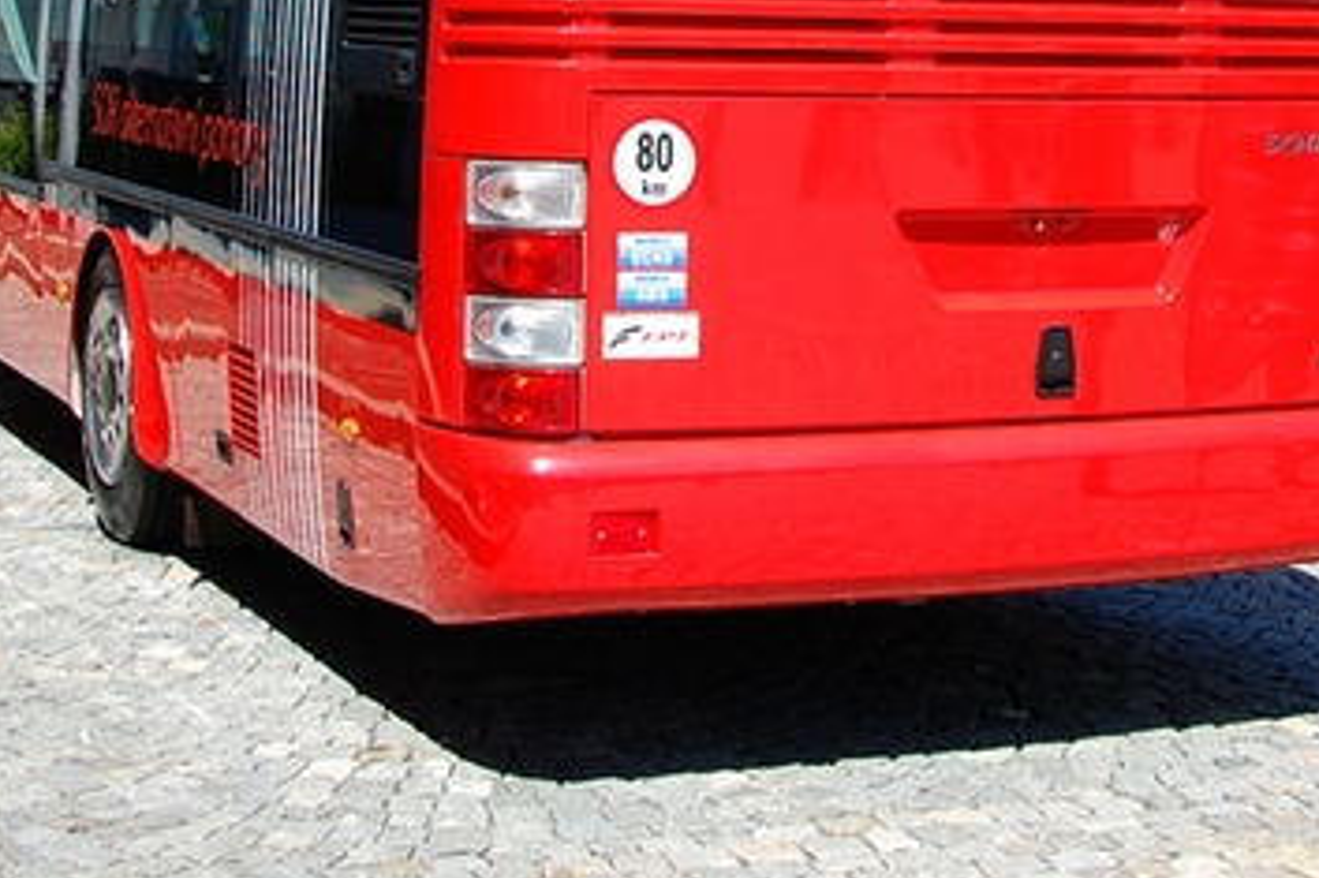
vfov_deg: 16.6
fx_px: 2940
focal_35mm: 80
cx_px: 803
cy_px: -37
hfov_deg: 25.2
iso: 280
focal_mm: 21
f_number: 10
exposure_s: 1/250
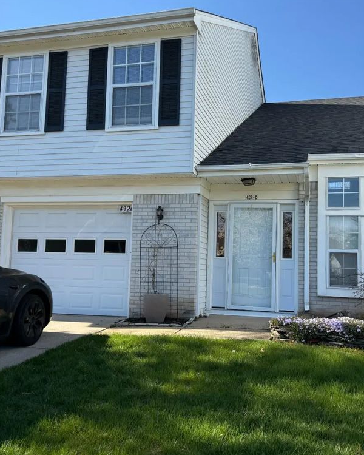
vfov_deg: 55.7
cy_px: 226
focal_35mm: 32
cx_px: 209
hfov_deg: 45.7
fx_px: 431
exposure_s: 1/2907
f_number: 1.78
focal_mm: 6.76
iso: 100
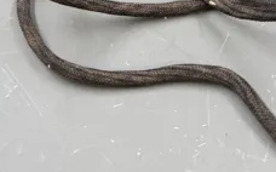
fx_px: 503
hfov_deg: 30.6
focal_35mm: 67
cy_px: -124
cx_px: 165
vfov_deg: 16.6
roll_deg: +0.4
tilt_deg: -42.3
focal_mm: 6.76
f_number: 1.78
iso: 64
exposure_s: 1/100
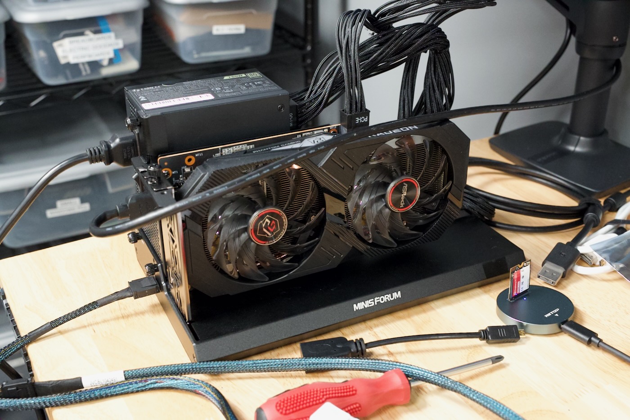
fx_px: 735
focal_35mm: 42
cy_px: 210
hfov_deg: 46.4
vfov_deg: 31.9
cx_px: 315
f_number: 8
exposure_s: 1/60
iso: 12800
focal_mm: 42
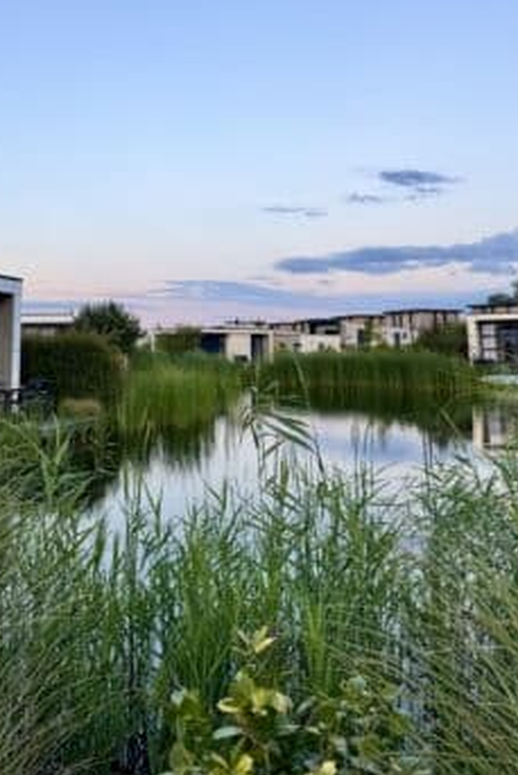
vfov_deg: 54.8
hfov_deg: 38.8
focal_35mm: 34
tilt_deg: +8.7
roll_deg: +1.5
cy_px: 265
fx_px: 733
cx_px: 217
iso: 80
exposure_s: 1/407
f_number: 1.78
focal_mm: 6.76
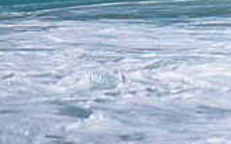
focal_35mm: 2147
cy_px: -117
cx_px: 450
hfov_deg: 1.0
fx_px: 13494
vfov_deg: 0.6
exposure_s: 1/2000
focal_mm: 500
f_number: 5.6
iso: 90
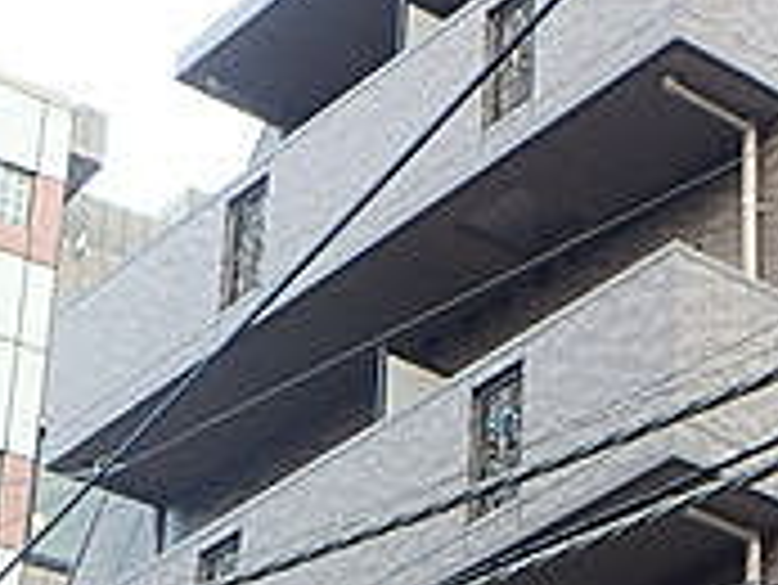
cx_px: 958
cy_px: 765
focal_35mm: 126
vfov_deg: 11.5
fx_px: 2834
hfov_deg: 15.0
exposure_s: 1/40
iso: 200
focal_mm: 6
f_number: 4.9
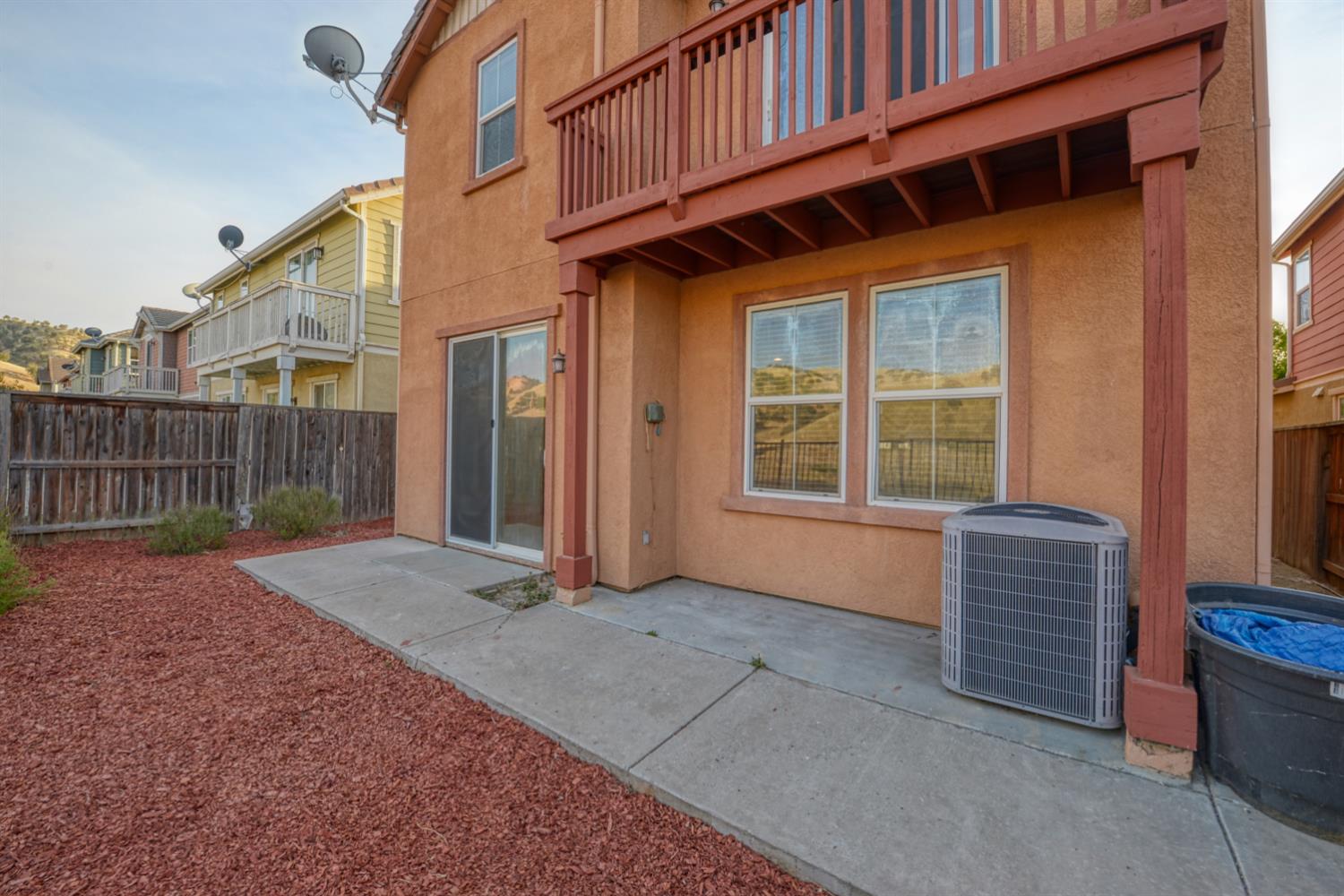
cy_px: 448
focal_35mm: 14
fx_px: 523
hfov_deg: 104.3
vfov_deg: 81.2
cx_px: 672
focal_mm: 14
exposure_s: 1/60
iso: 400
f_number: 10
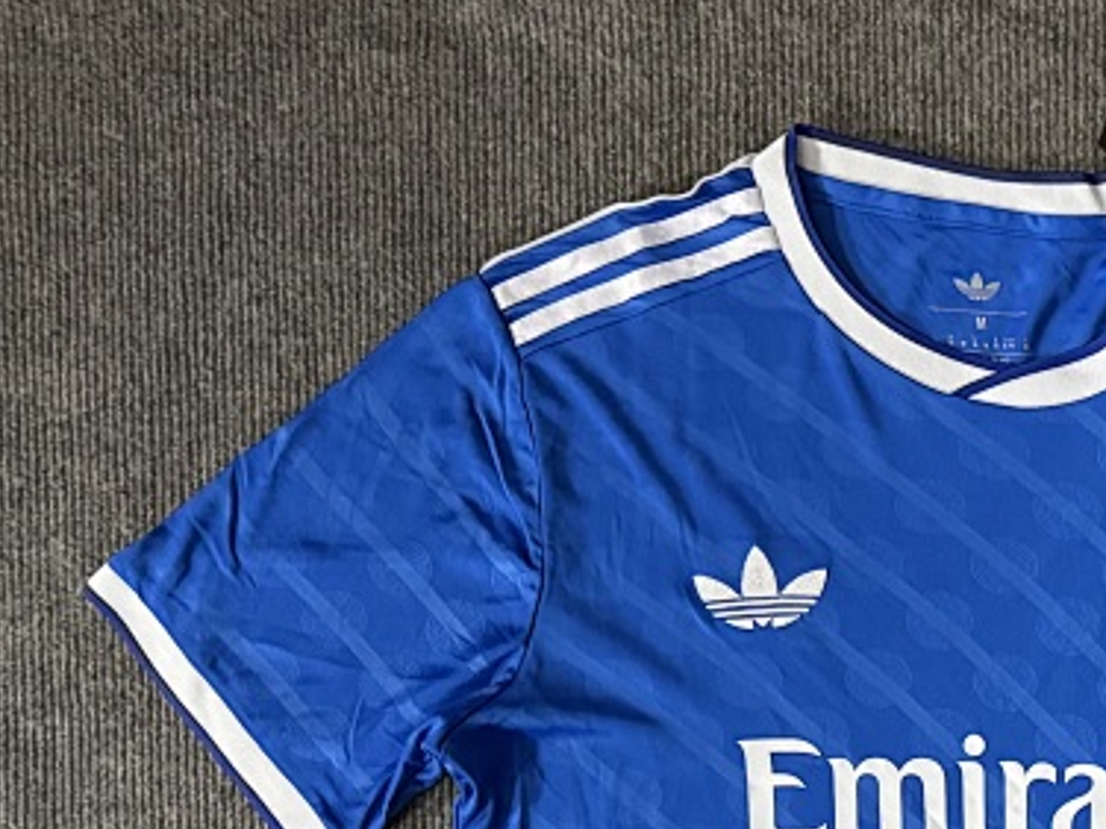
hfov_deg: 24.5
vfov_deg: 20.4
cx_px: 1447
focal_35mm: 69
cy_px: 885
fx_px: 2205
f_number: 1.78
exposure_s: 1/44
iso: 800
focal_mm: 6.76
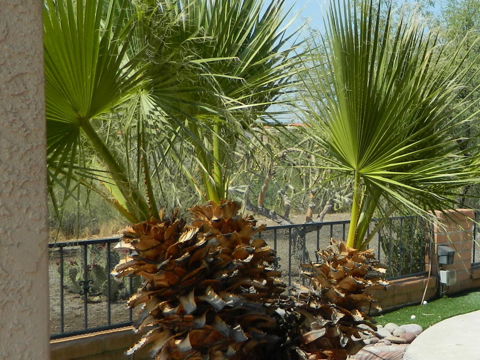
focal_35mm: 56
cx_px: 462
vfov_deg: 26.0
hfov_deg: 32.1
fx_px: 776
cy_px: 240
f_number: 8.7
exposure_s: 1/200
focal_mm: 4.5
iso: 80
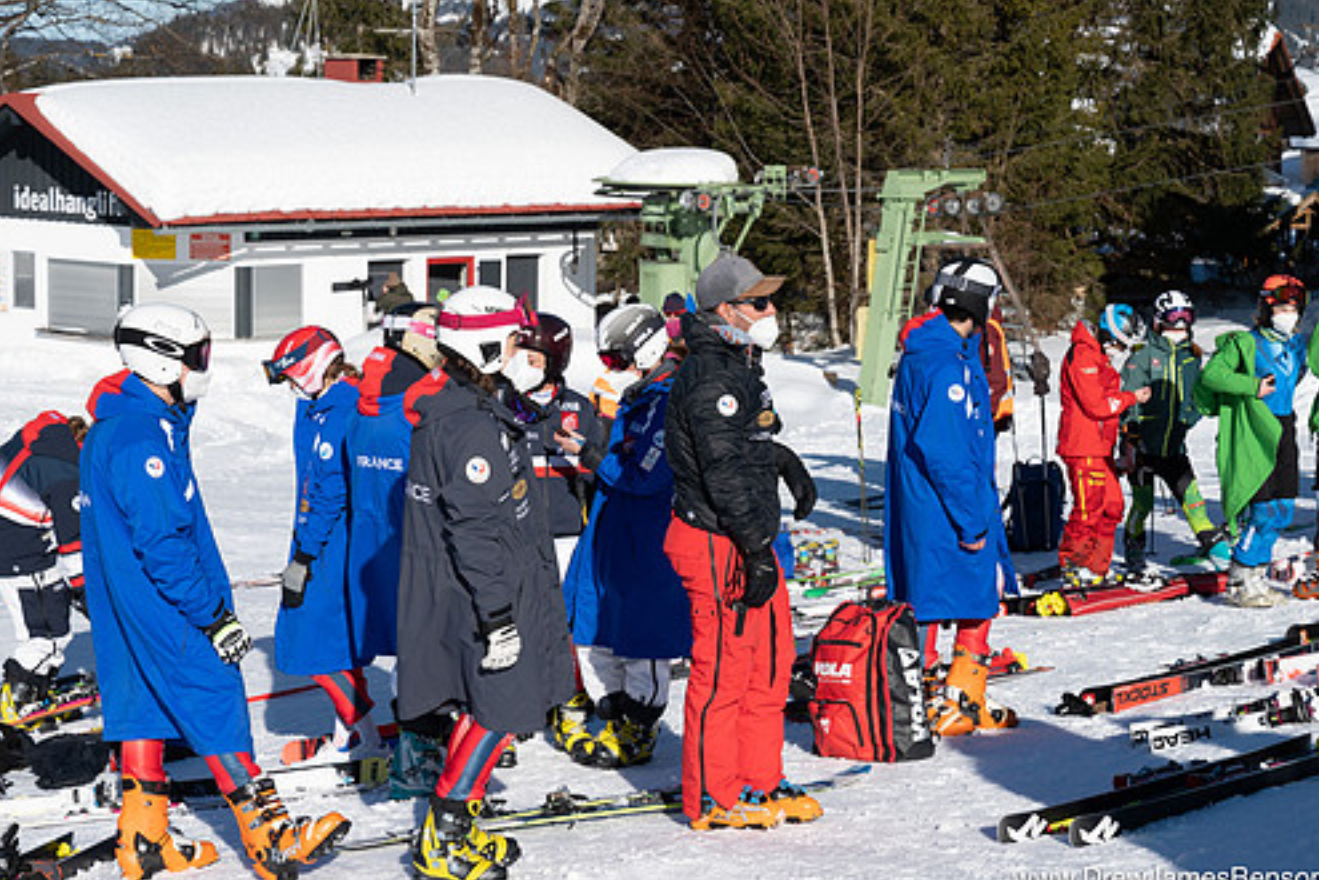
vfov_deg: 16.7
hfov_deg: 24.8
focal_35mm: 82
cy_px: 424
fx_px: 3004
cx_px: 679
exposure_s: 1/1250
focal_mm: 70
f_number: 9
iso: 320
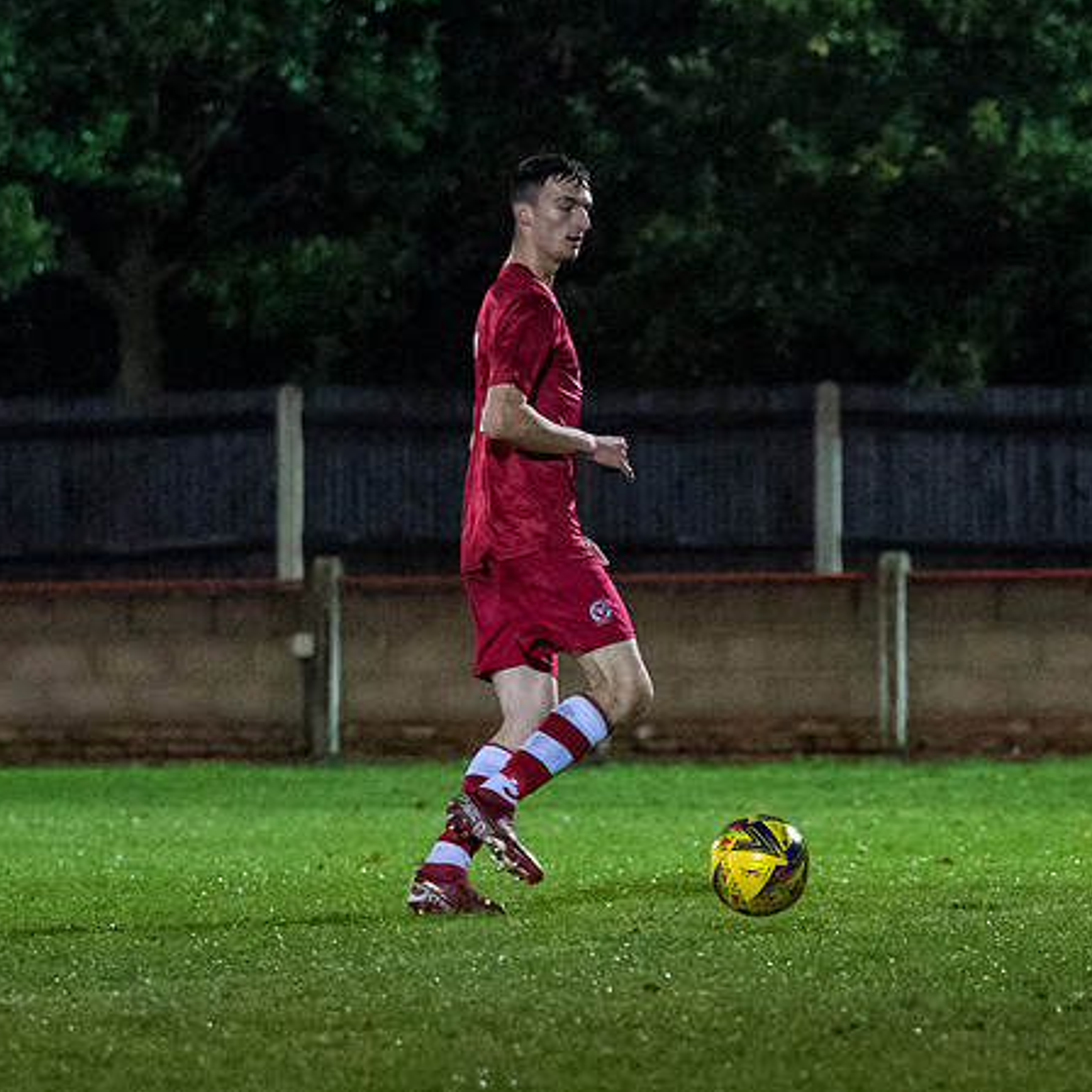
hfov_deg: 5.9
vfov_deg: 5.9
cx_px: 740
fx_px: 10671
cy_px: 756
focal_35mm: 299
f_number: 2.8
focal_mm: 109
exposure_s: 1/1000
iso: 6400
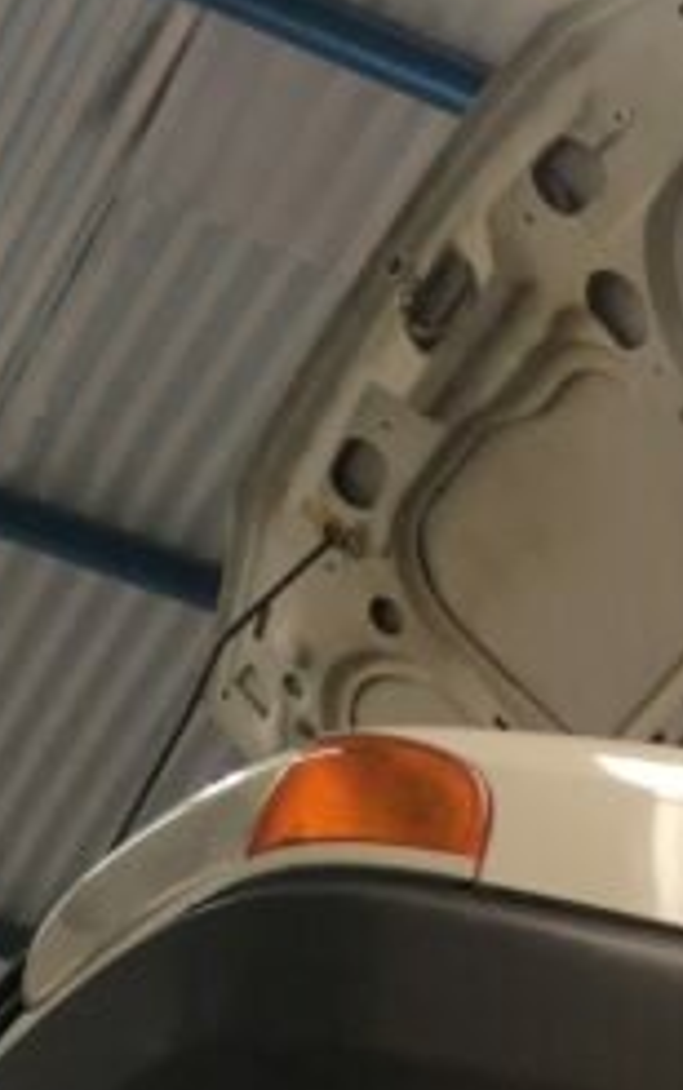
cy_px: 2083
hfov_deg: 10.4
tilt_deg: +16.1
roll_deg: +1.4
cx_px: 1175
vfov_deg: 14.7
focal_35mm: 120
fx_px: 3570
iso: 40
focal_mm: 4.15
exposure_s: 1/120
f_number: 2.2
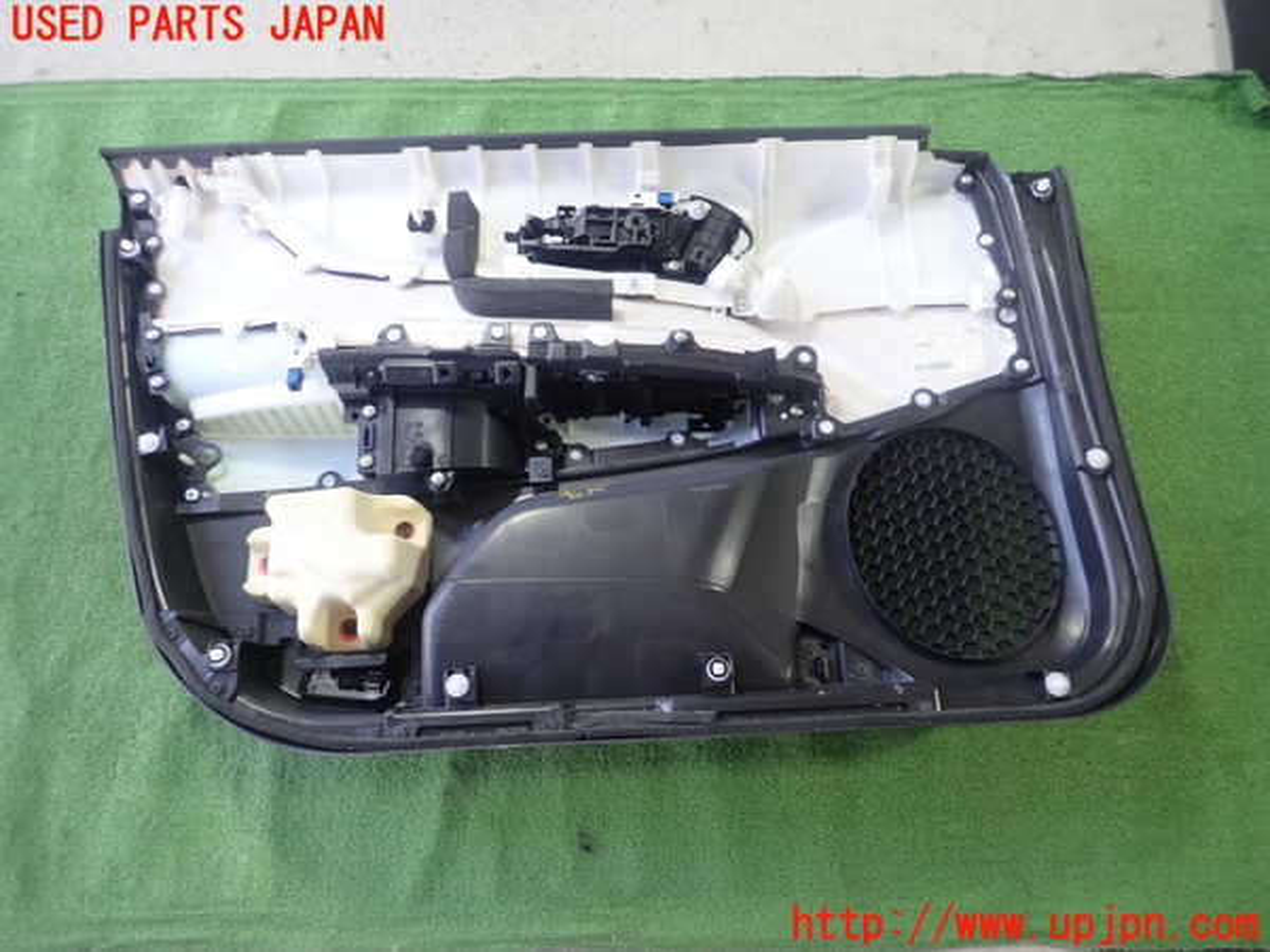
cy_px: 476
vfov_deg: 54.9
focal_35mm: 25
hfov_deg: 69.4
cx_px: 635
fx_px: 917
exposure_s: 1/60
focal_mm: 4.5
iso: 200
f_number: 2
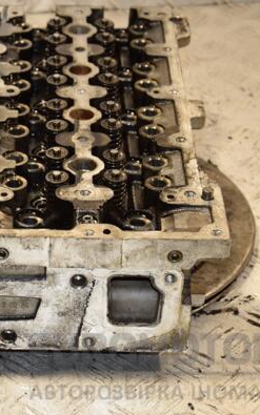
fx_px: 1315
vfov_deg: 18.0
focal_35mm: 116
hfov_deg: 11.2
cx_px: 9
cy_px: 209
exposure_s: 1/200
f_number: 6.3
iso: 800
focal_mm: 50
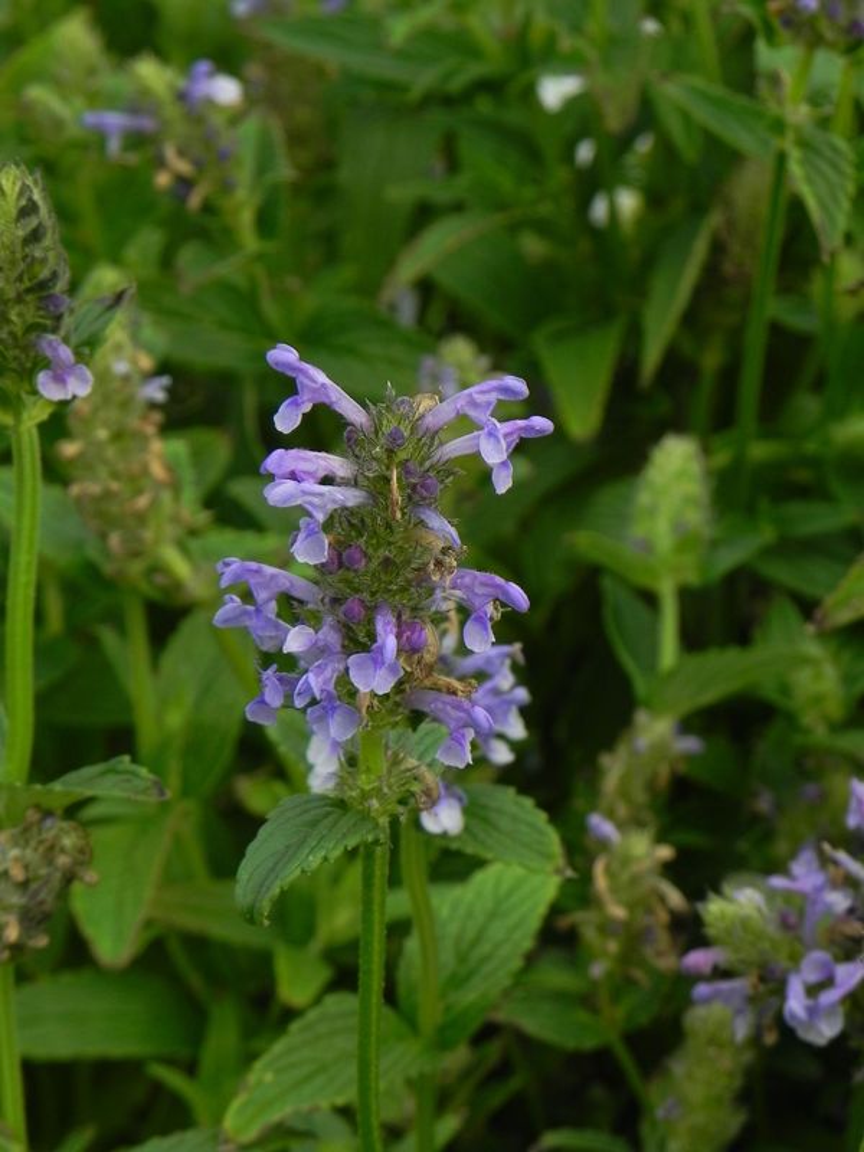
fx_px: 3894
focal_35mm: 117
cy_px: 576
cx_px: 432
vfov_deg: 16.8
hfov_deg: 12.7
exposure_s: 1/250
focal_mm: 20.8
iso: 160
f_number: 5
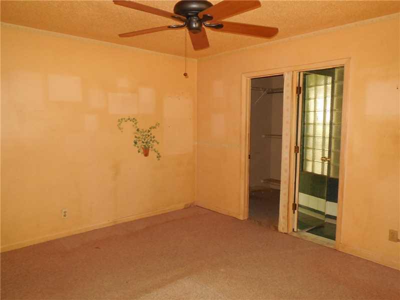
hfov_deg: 69.4
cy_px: 150
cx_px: 200
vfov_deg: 54.9
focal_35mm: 25
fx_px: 289
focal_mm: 4.5
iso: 560
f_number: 3.1
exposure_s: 1/25
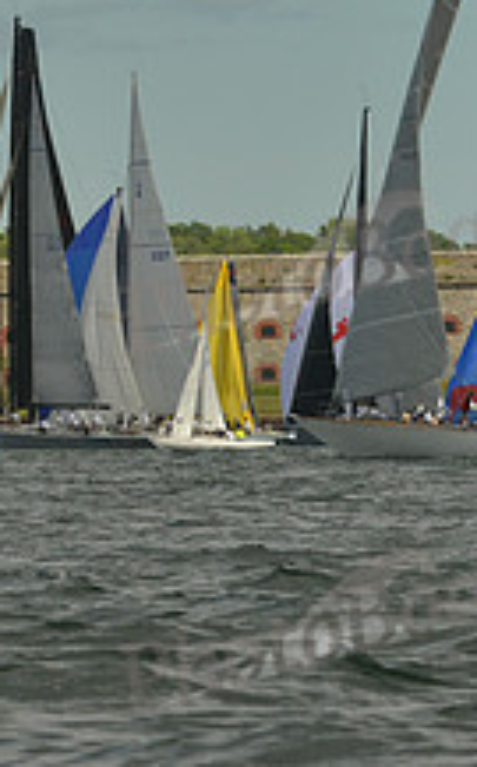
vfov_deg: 3.9
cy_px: 129
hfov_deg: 2.4
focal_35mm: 546
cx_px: -60
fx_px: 11394
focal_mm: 200
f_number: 9
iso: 400
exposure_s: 1/1250
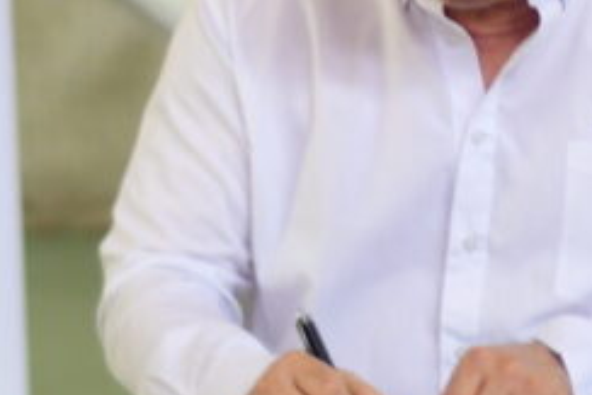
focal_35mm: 315
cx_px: 374
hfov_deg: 6.5
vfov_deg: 4.4
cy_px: -144
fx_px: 5183
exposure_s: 1/60
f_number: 1.8
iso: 250
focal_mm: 50
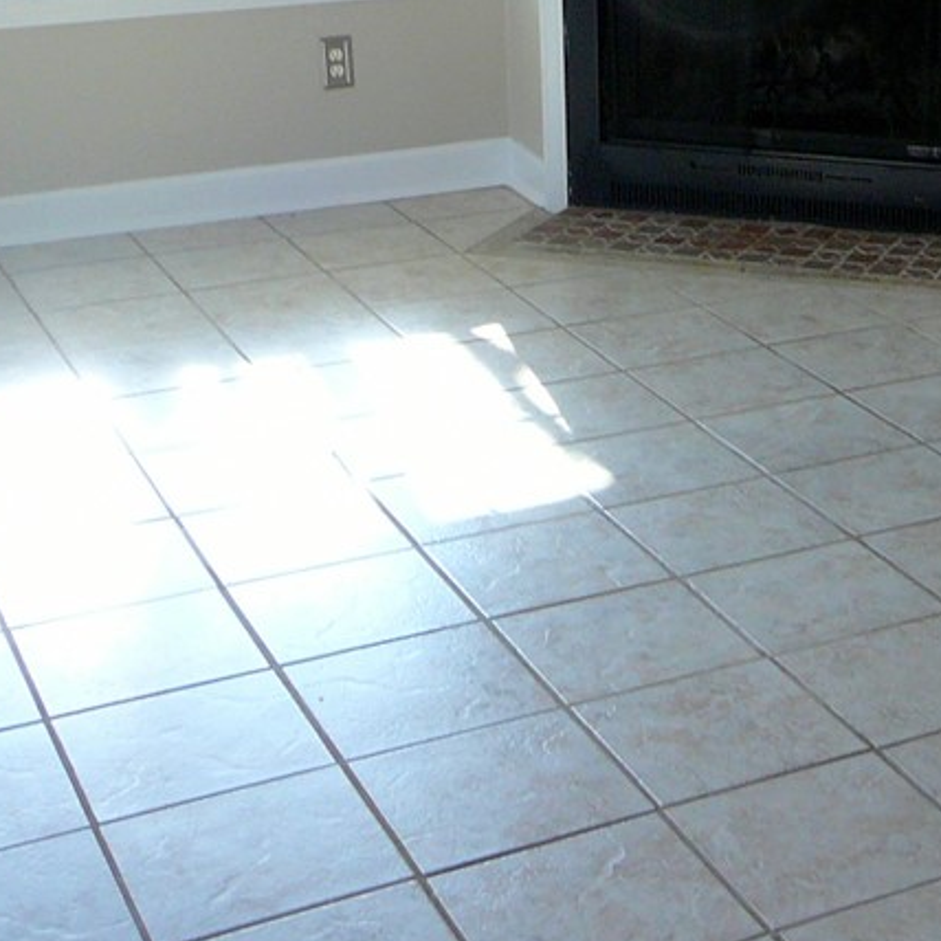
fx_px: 2276
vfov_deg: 23.0
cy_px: 174
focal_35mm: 74
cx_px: 956
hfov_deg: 22.4
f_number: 2.8
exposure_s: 1/30
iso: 125
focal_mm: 5.2
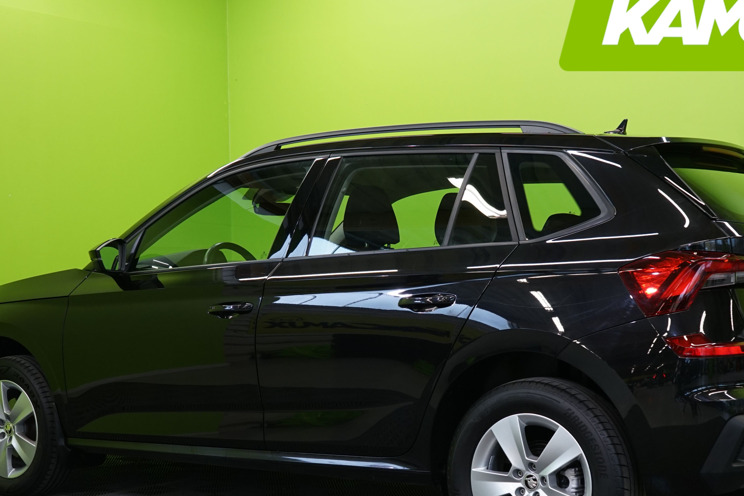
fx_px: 1137
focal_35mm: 55
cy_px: 330
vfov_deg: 24.5
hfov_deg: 36.2
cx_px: 409
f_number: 6.3
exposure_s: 1/30
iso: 640
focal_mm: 34
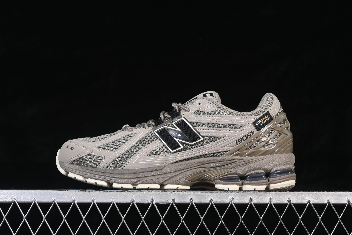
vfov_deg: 18.2
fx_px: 733
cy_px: 118
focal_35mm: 75
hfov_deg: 27.0
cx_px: 176
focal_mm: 50
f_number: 7.1
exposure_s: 1/80
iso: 160
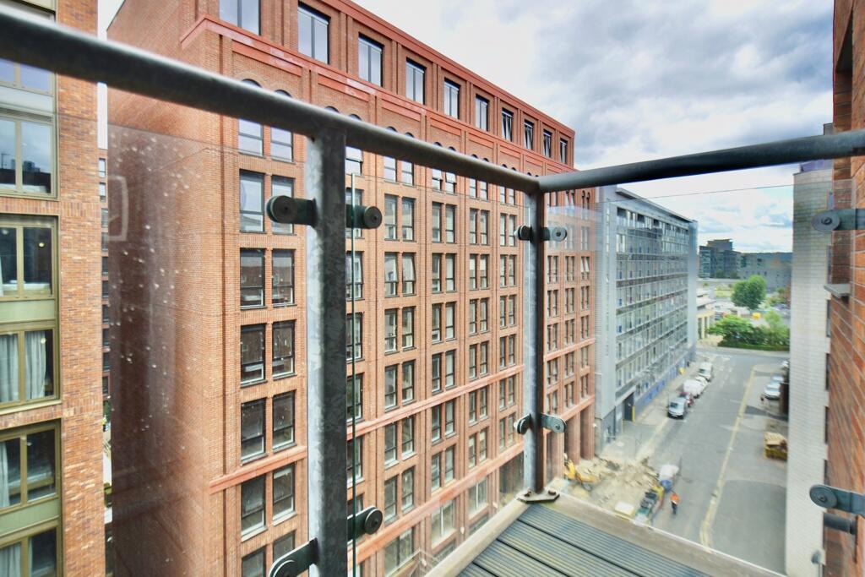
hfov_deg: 100.4
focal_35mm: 15
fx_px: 360
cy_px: 288
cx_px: 432
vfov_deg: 77.3
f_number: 3.5
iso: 100
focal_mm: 10
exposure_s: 1/250
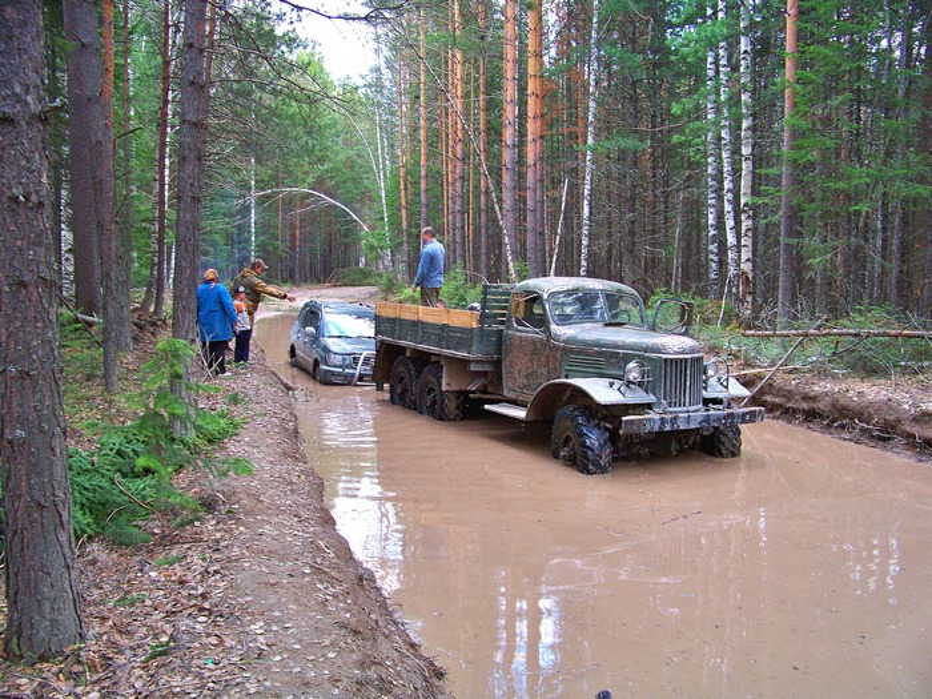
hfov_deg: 55.4
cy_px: 350
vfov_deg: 42.9
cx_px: 466
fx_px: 888
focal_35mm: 33
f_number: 2.8
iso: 160
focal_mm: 5.85
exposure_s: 1/30
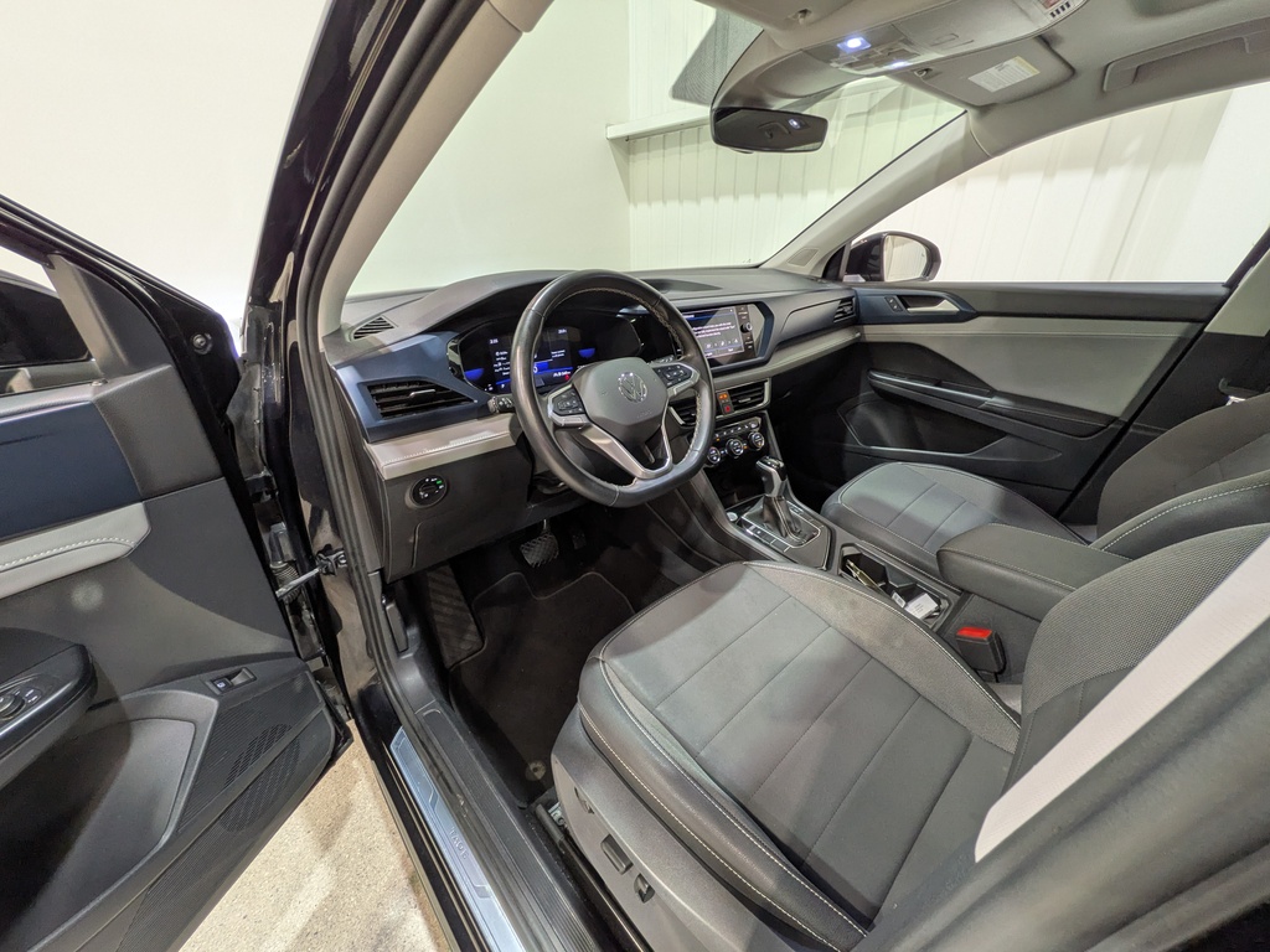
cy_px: 476
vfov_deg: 85.7
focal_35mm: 14
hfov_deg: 102.1
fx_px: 514
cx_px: 635
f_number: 2.2
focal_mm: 1.83
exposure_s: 1/24
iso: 62
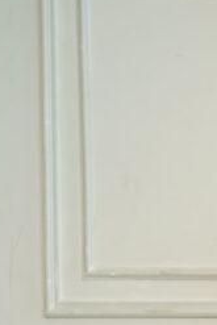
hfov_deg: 9.3
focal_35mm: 142
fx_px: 1282
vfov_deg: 14.2
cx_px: 383
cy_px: 343
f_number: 5.6
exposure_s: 1/100
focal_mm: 39
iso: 200
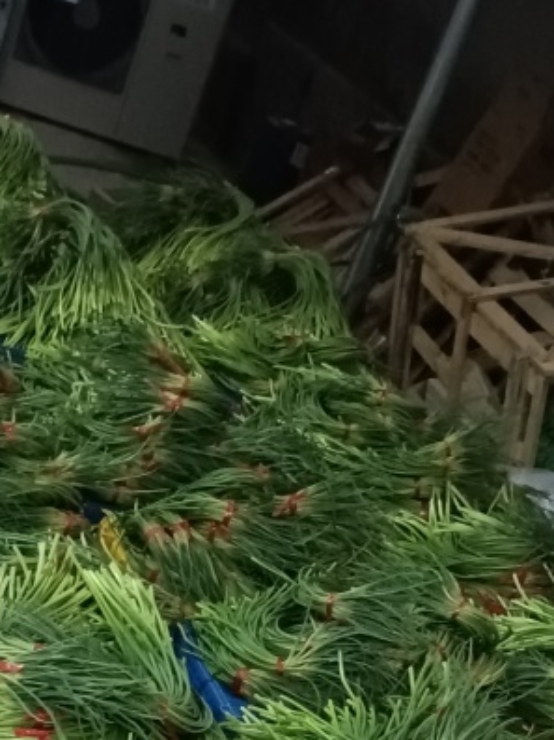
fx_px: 1667
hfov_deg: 18.7
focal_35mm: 78
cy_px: 927
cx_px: 108
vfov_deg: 22.7
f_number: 1.8
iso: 1963
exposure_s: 1/33.3
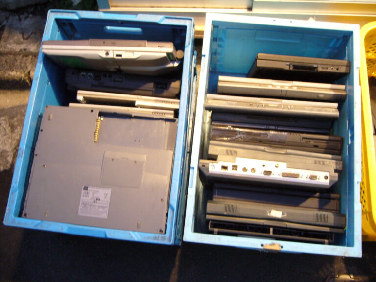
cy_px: 141
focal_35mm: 35
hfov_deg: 52.6
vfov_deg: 40.7
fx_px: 380
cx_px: 188
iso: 200
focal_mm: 5.8
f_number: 2.8
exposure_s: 1/13
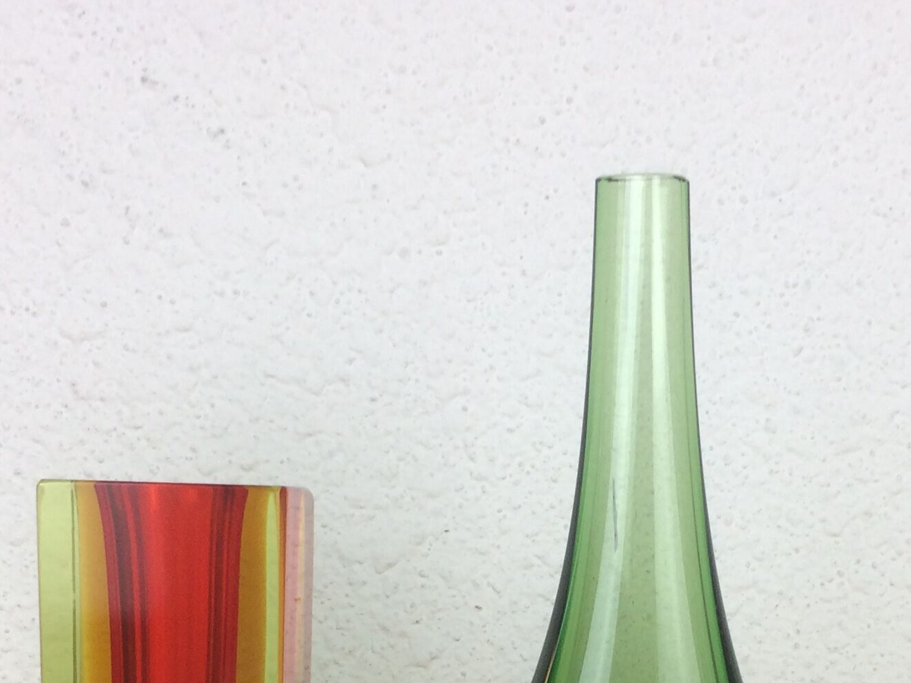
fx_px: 1895
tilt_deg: -10.2
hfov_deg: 26.9
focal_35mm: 72
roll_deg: -0.9
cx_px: 608
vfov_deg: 19.4
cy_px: 780
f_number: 2.2
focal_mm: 4.15
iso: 50
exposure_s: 1/100
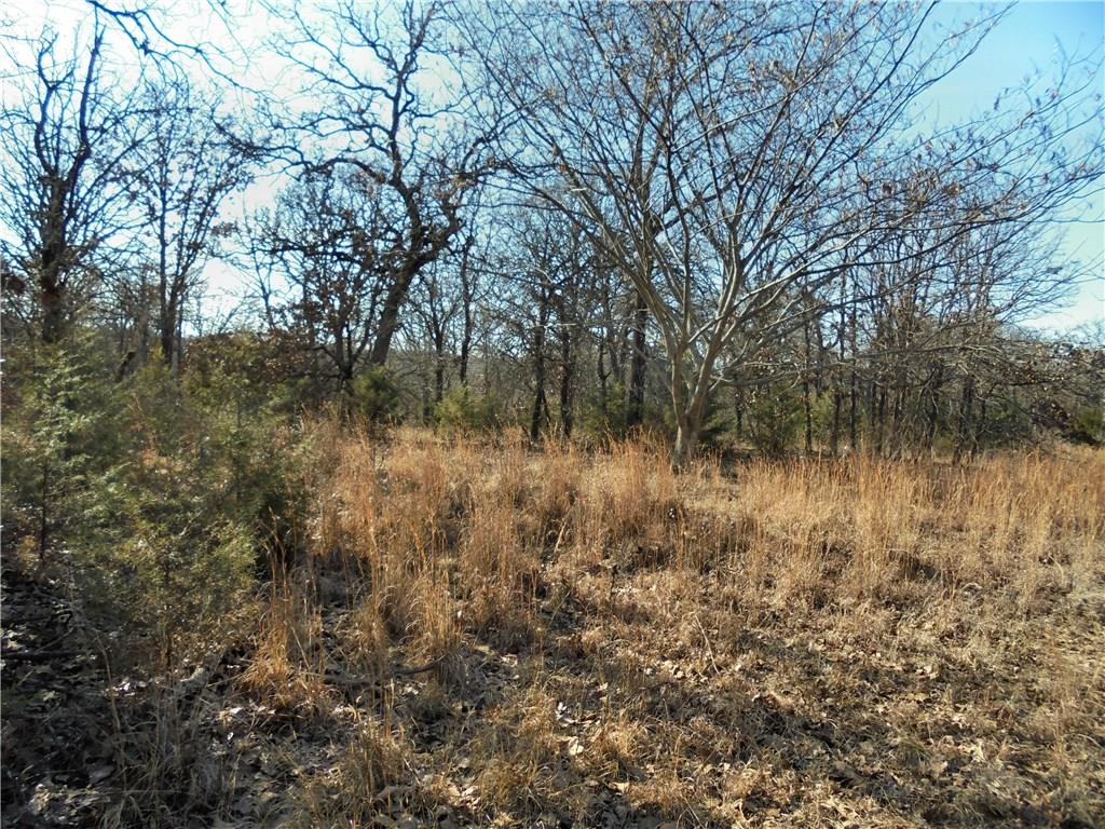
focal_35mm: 26
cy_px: 414
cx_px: 552
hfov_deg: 67.3
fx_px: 830
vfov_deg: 53.1
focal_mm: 4.6
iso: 100
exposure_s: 1/250
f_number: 3.5
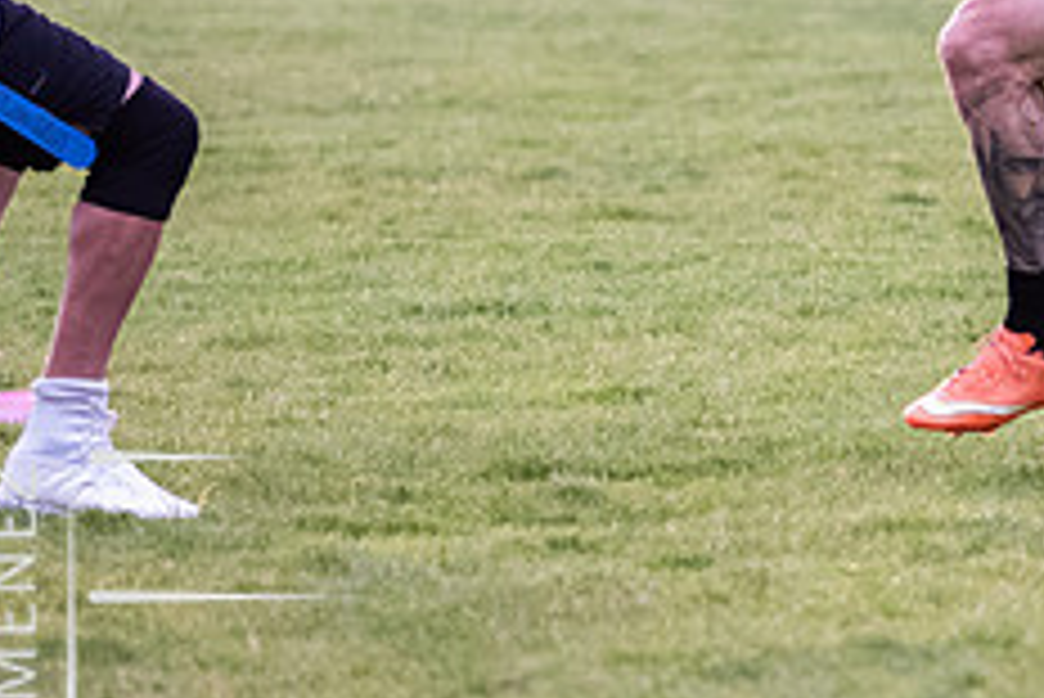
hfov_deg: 2.6
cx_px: 1143
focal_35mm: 780
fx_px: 22633
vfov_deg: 1.8
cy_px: 179
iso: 2500
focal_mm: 150
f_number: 2.8
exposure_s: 1/1250
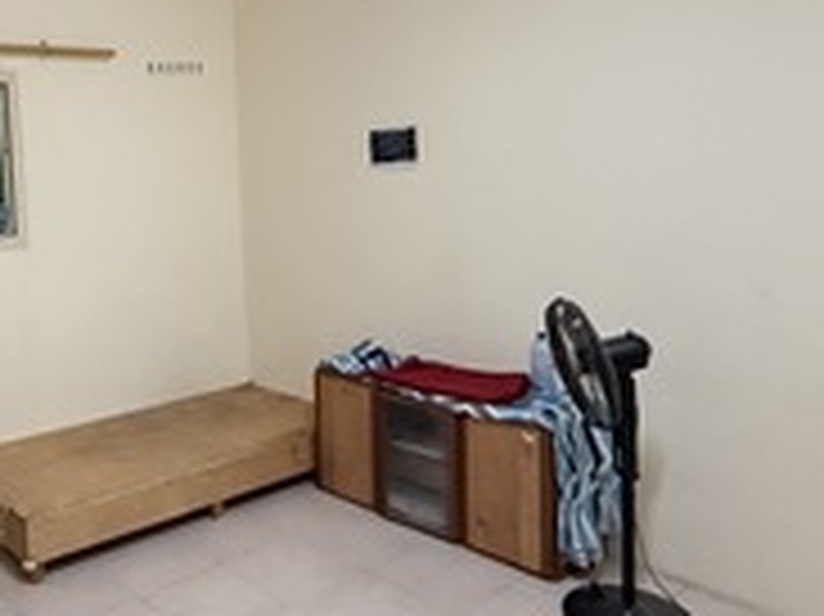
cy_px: 236
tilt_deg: -3.8
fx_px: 833
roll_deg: +2.6
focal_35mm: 35
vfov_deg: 40.4
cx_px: 155
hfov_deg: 49.3
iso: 640
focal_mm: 2.22
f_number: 2.2
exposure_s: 1/60
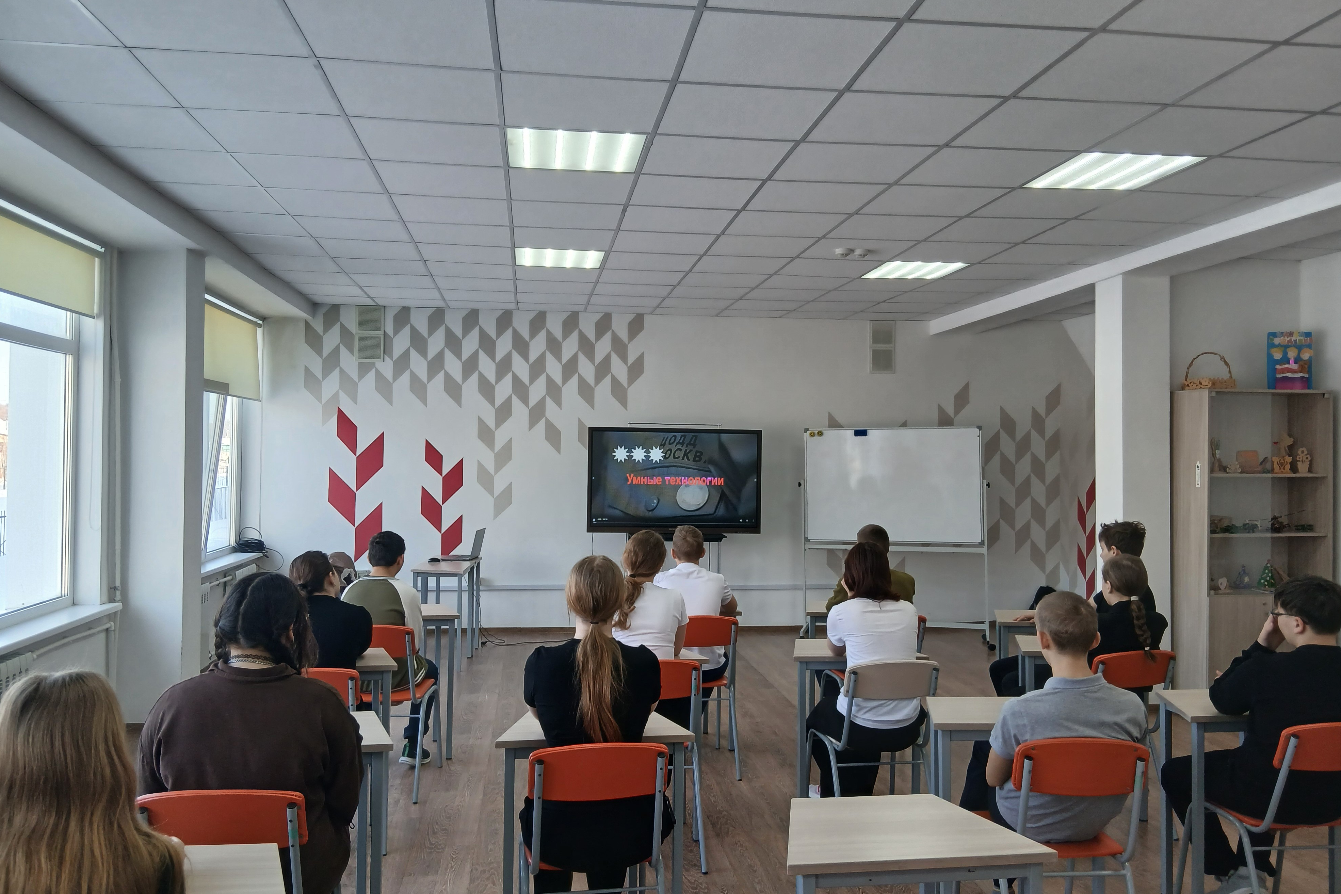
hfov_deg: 65.5
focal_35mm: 28
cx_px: 666
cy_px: 437
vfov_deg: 46.4
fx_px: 1043
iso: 40
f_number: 1.8
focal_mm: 3.98
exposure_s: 1/50
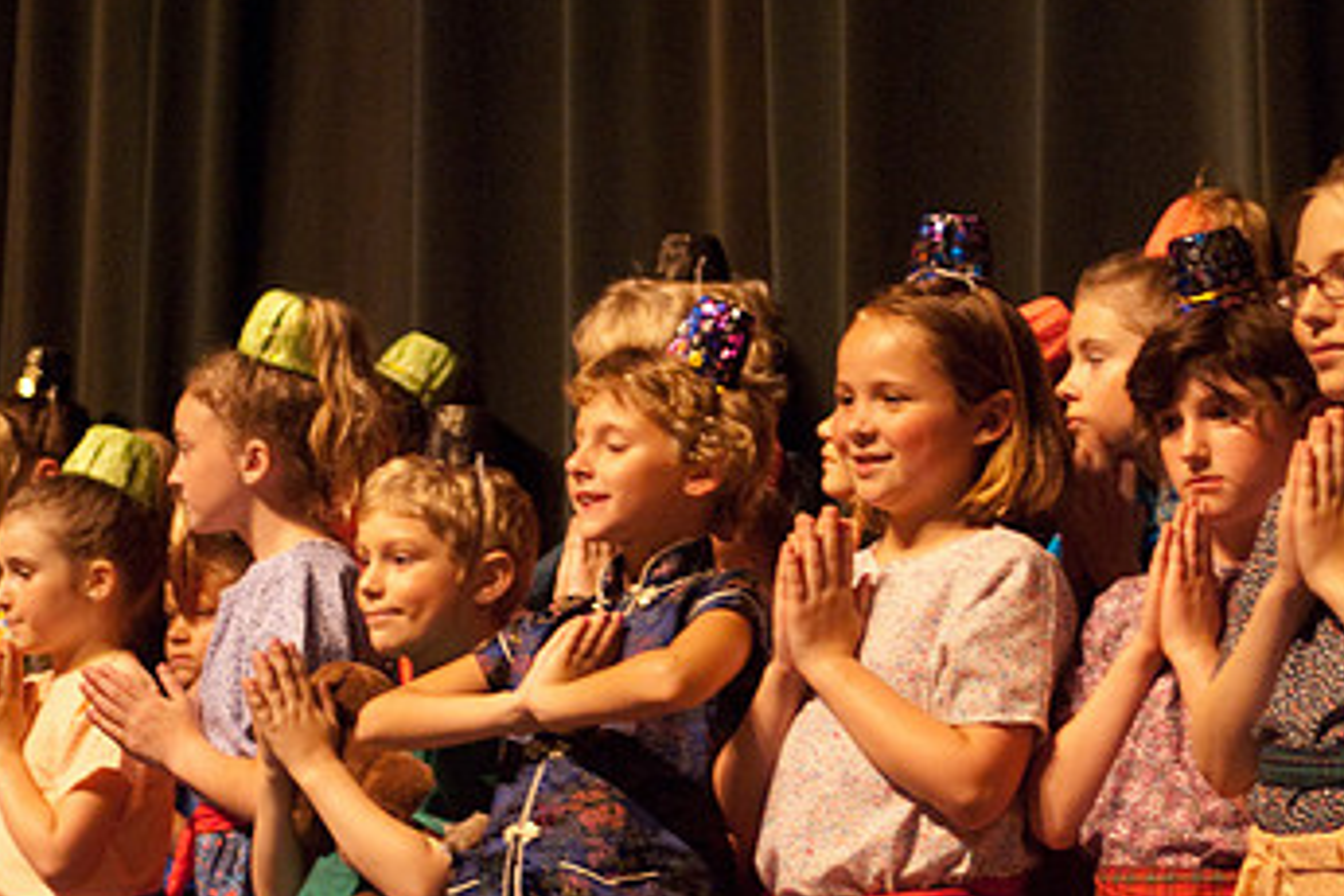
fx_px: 3770
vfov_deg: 13.5
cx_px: 951
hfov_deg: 20.1
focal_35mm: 101
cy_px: 612
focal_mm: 40
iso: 1000
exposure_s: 1/25
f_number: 2.8
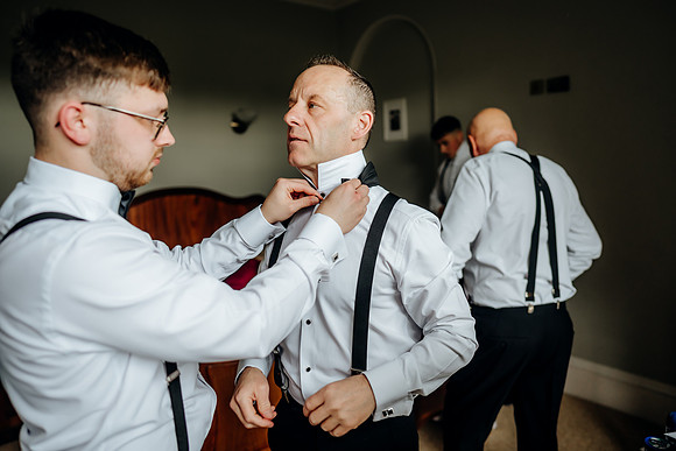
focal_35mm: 26
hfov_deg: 68.3
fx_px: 497
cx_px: 373
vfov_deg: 48.7
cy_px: 202
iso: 250
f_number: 1.8
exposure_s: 1/200
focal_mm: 24
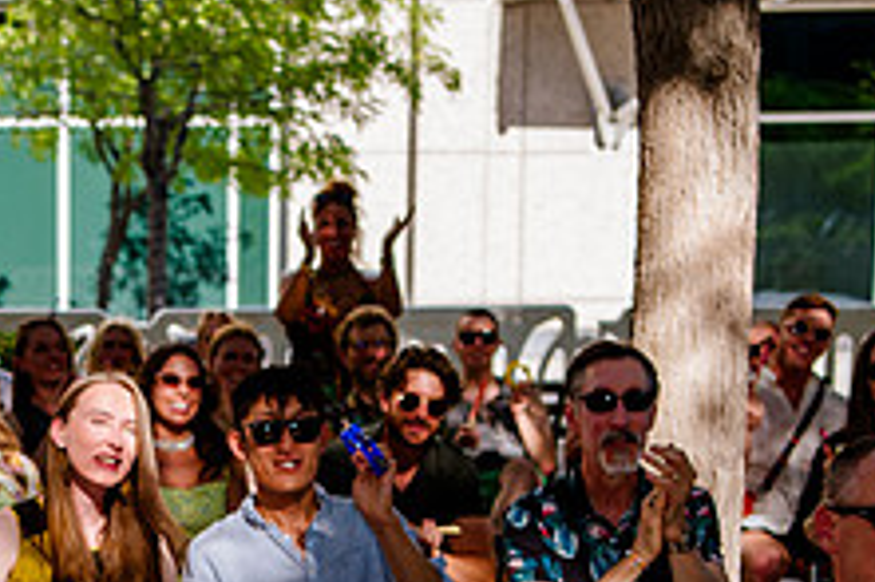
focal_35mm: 131
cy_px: 705
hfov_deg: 15.4
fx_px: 3182
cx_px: -8
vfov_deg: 10.3
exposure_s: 1/640
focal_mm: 46
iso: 200
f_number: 3.5
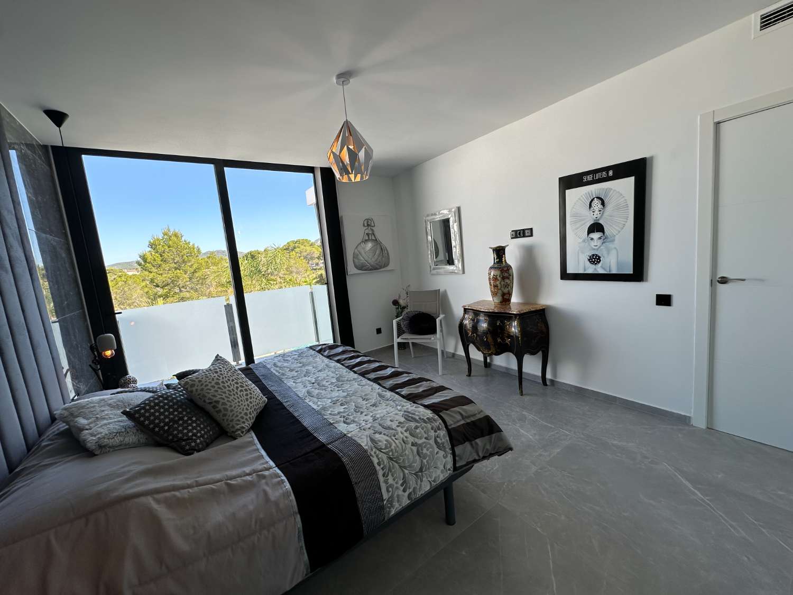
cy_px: 298
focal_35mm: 14
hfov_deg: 102.1
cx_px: 396
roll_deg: +5.1
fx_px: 321
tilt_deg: -6.0
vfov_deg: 85.7
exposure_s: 1/262
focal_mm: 2.22
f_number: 2.2
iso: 40
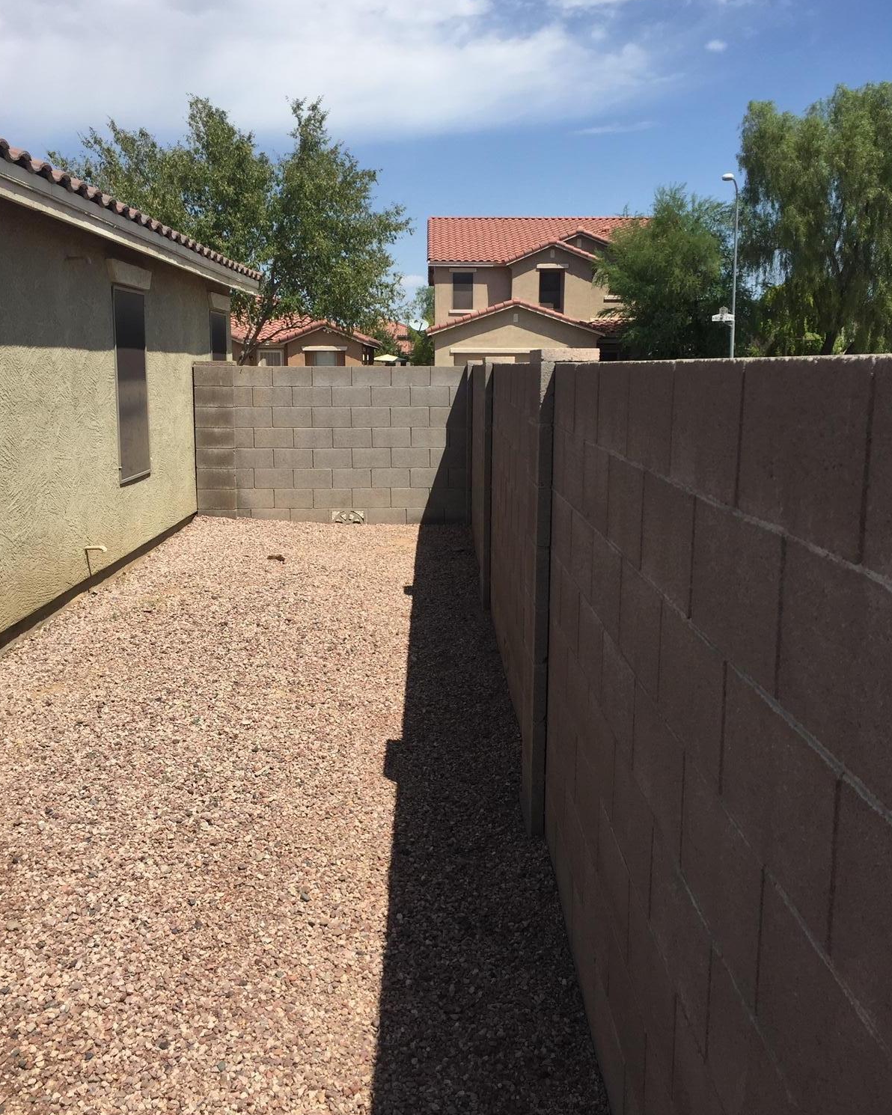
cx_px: 439
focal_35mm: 31
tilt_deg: -8.9
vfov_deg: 57.2
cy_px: 546
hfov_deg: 47.1
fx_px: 1023
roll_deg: -1.0
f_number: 2.2
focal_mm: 4.15
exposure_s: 1/2198
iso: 32
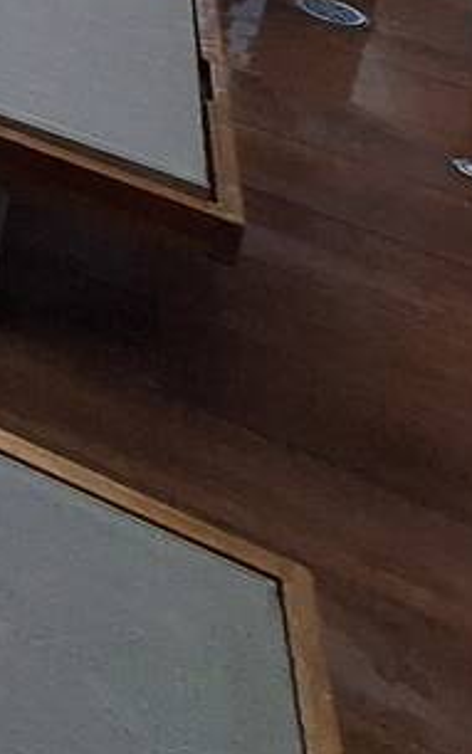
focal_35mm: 65
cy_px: -551
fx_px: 1336
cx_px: -1117
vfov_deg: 21.9
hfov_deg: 10.0
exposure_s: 1/1333
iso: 40
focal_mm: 1.74
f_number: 2.2
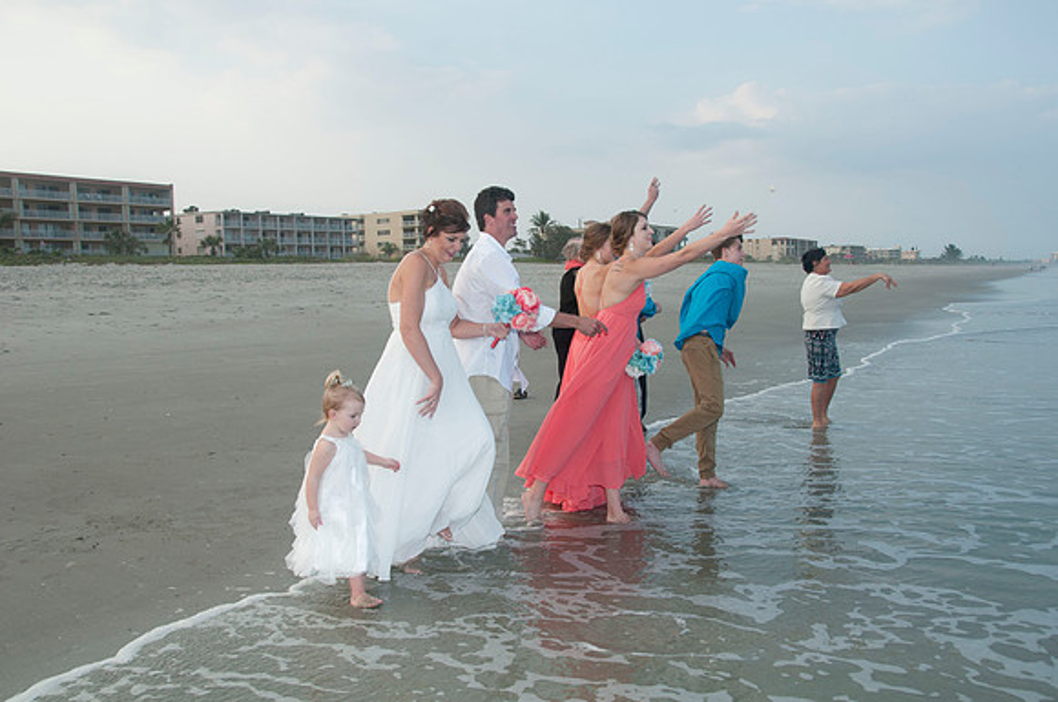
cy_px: 351
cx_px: 529
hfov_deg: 57.3
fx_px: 968
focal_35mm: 33
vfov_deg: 39.9
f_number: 7.1
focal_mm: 22
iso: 100
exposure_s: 1/250
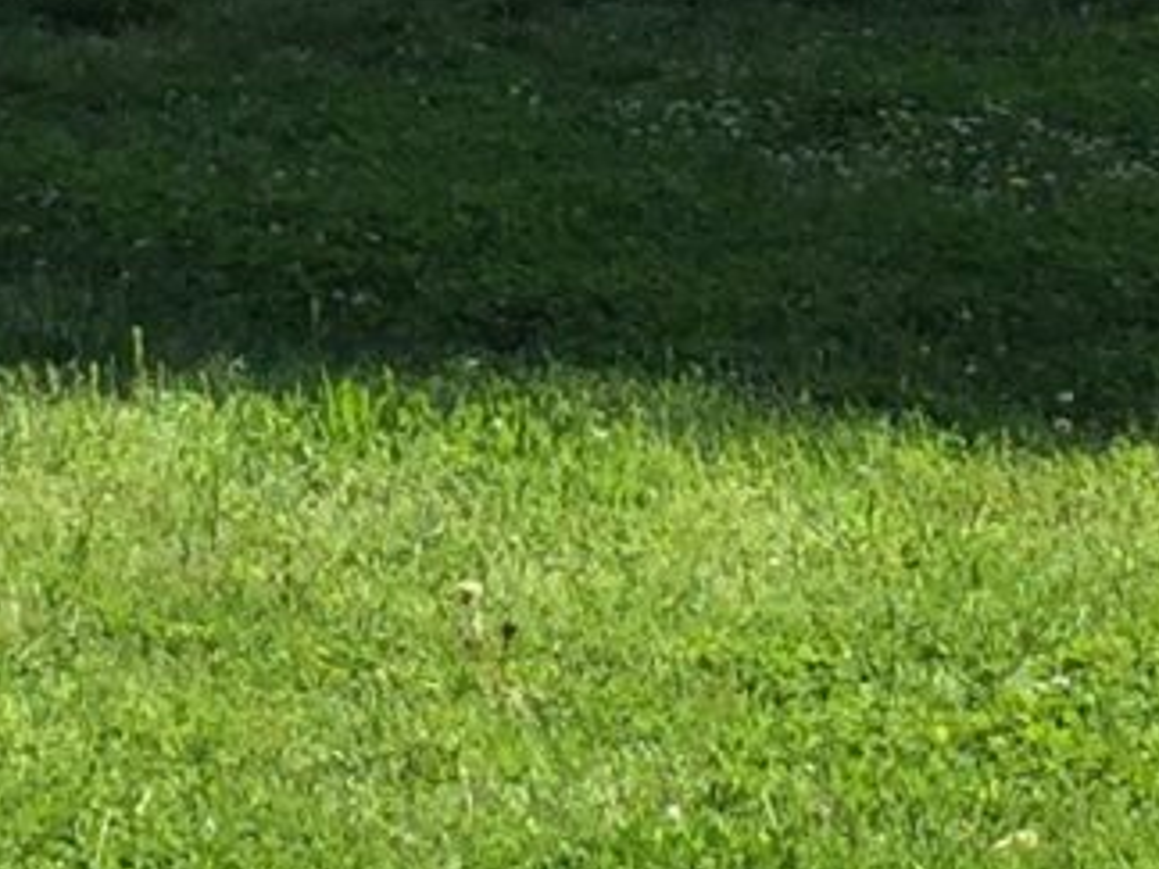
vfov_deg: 7.4
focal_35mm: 197
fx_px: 6596
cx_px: 258
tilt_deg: +0.7
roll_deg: -3.2
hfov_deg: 10.0
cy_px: -390
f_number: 2.2
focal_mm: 4.15
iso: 32
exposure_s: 1/1799
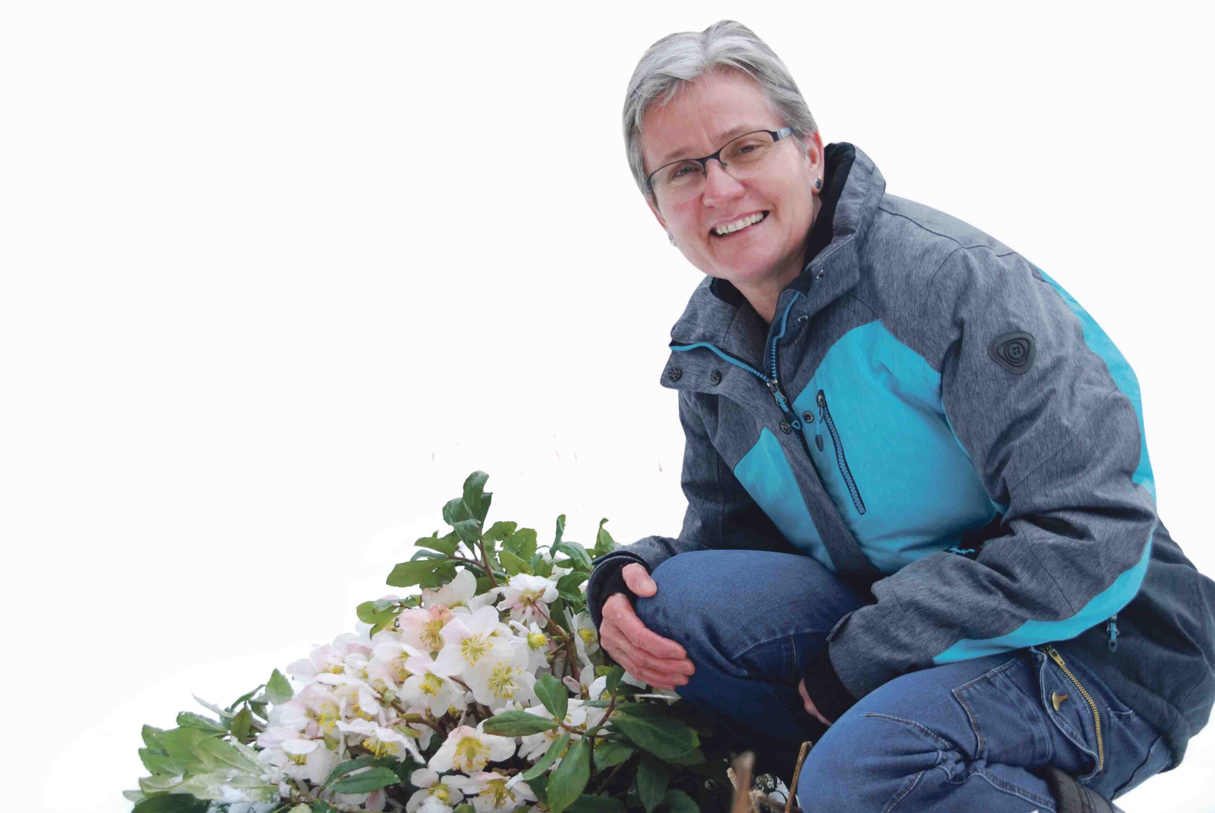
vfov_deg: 18.2
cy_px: 406
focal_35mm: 75
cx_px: 608
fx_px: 2534
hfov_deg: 27.0
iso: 180
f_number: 5.6
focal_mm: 50
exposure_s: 1/125
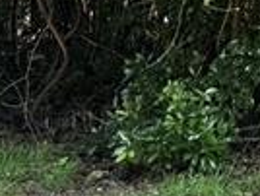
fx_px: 1377
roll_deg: -4.5
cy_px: -231
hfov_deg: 9.1
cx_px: 731
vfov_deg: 7.7
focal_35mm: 183
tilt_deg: +9.0
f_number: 1.78
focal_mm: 6.76
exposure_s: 1/228
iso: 80
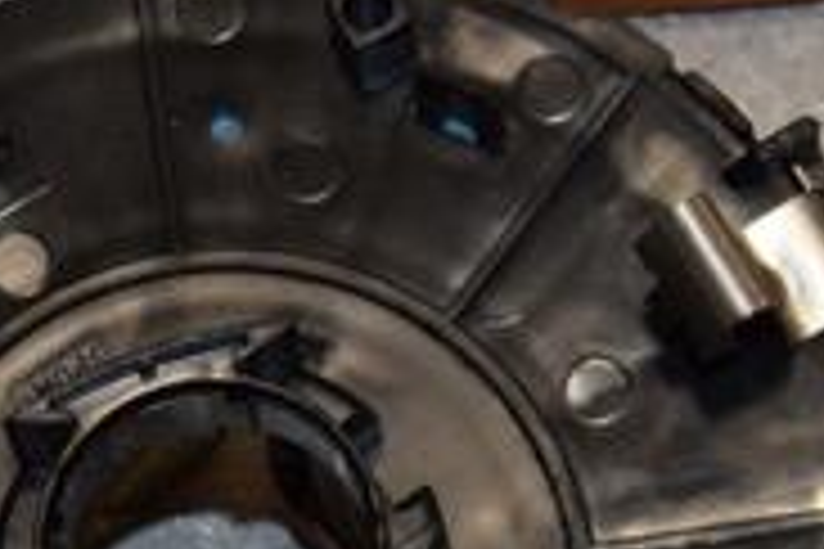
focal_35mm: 369
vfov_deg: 3.7
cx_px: 50
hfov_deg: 5.6
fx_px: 8437
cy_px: 702
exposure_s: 1/200
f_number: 11
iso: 800
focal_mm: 75
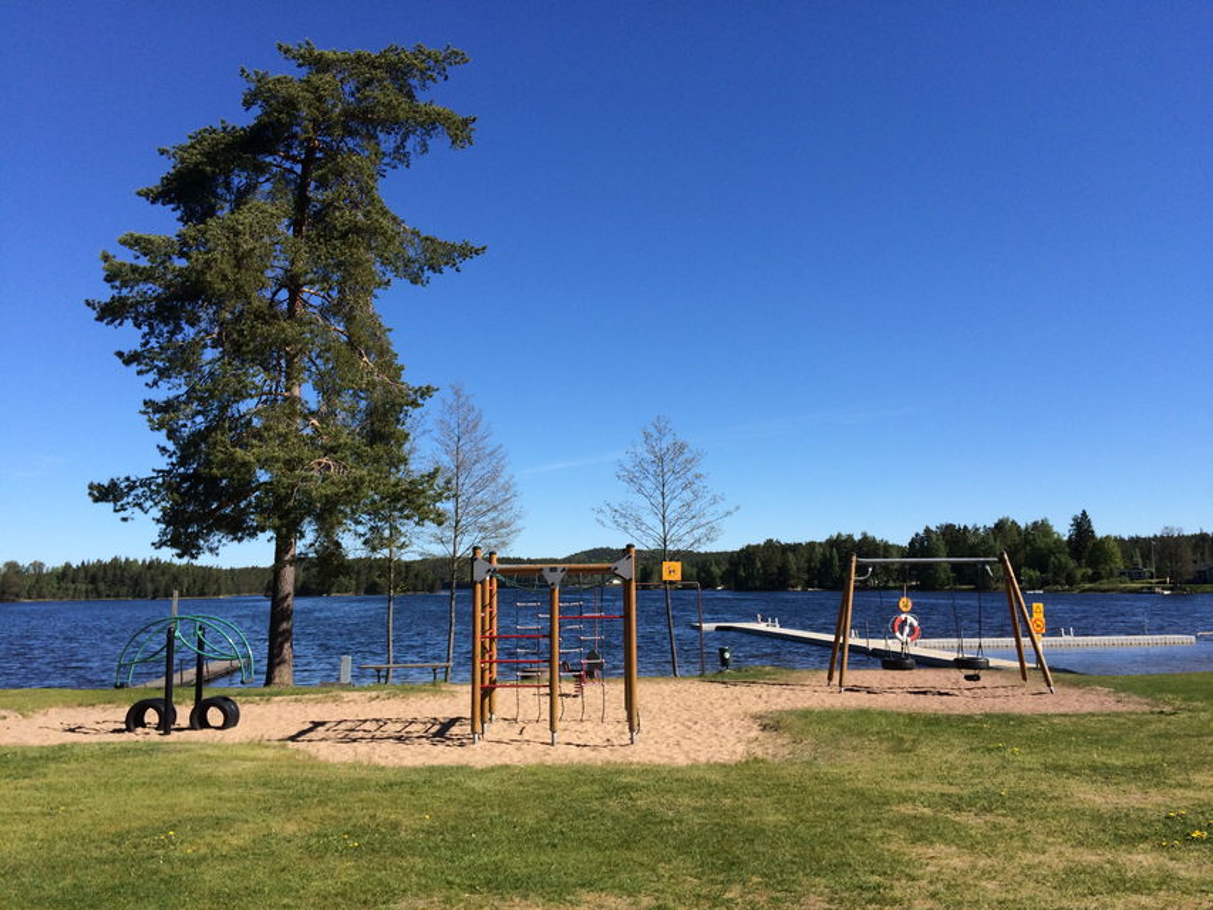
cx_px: 606
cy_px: 455
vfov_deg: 48.2
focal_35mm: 29
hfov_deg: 61.7
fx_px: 1016
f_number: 2.2
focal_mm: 4.15
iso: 32
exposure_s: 1/2053
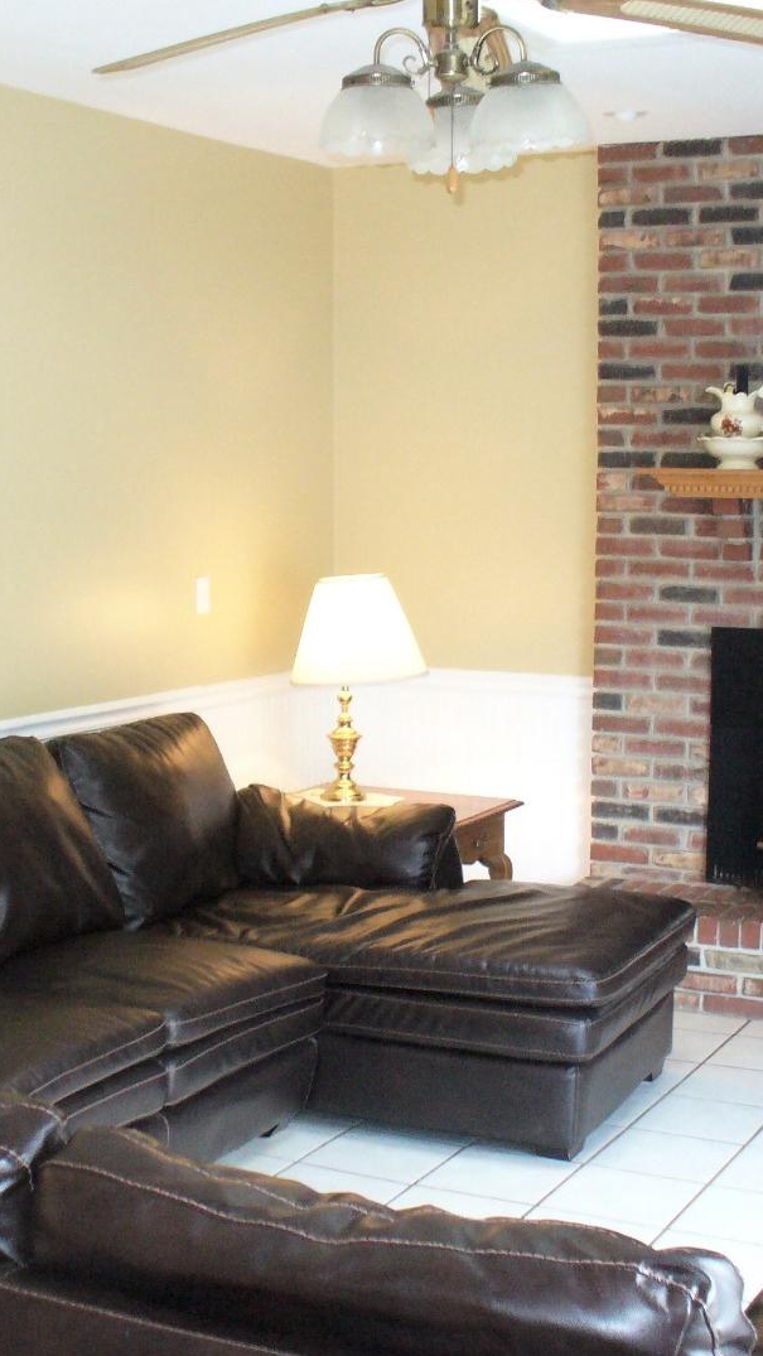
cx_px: 299
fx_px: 1941
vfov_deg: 38.5
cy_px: 680
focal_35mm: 54
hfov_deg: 22.2
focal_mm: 6.1
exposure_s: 1/30
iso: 320
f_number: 2.8
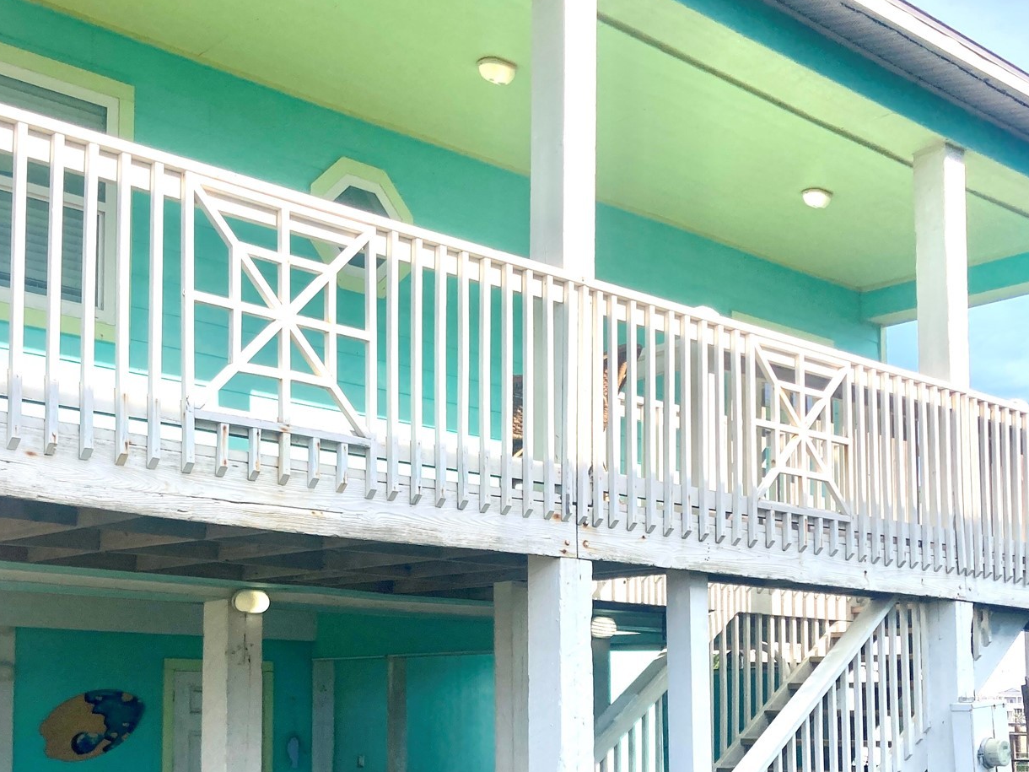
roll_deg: -0.7
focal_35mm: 47
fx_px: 1397
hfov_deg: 40.1
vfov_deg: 30.2
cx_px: 367
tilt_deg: +2.9
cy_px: 614
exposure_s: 1/2000
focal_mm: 3.99
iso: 20
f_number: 1.8
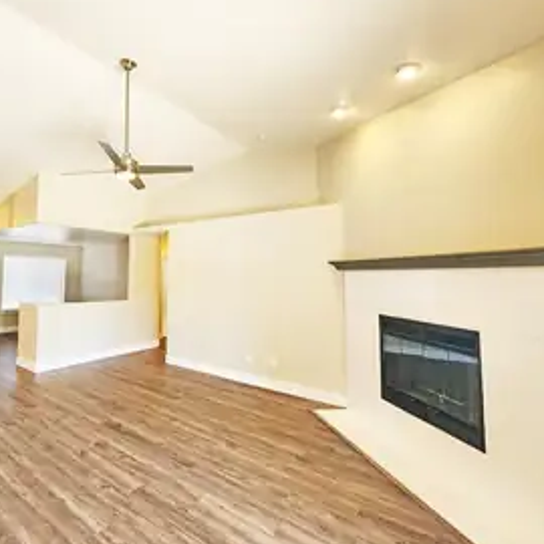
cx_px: 177
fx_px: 302
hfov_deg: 80.9
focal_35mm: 17
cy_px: 256
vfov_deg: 83.9
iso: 125
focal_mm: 2.2
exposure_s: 1/60
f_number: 2.2
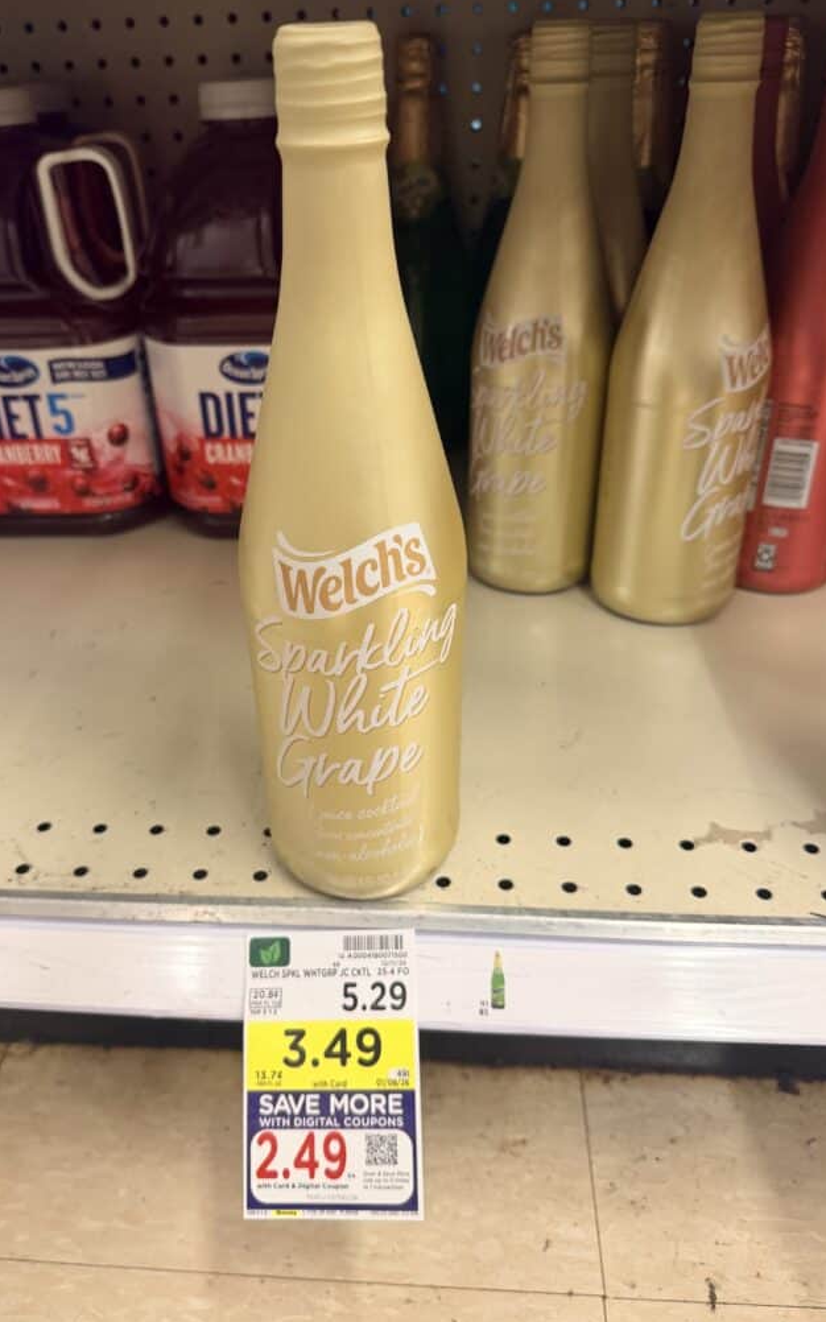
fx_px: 937
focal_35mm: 26
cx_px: 377
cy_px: 650
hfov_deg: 47.5
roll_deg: +1.8
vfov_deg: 70.4
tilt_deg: -33.6
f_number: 1.78
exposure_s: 1/42
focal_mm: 6.76
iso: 200
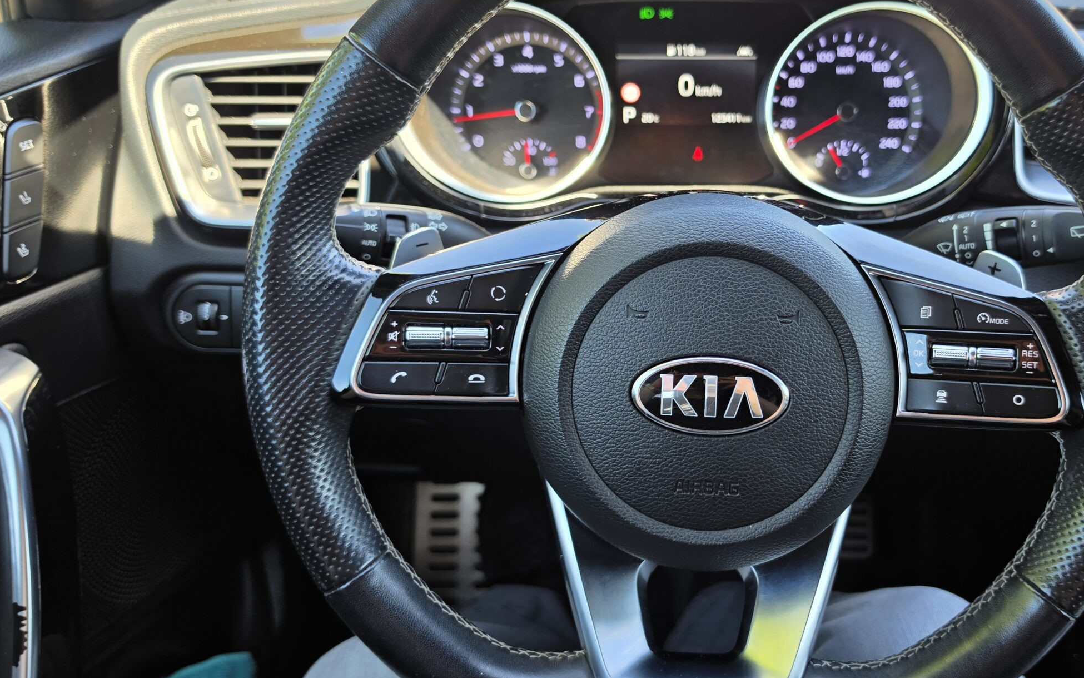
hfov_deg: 59.1
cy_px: 324
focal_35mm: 32
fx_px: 945
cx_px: 657
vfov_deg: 39.4
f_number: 1.4
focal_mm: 6.5
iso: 40
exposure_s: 1/180
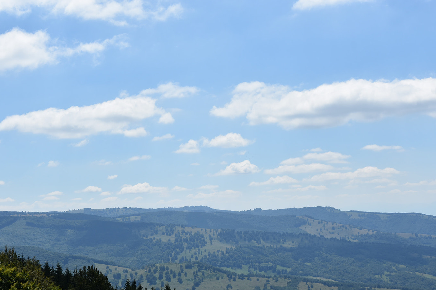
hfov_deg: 28.5
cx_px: 210
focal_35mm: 71
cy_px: 171
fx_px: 860
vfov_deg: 19.2
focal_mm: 40
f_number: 8
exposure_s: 1/500
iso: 100
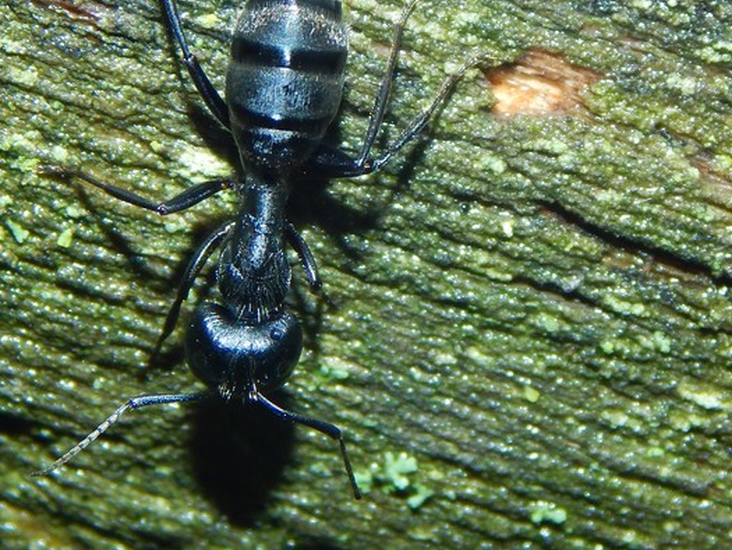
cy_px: 187
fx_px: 3194
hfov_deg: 13.1
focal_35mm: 151
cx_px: 282
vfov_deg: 9.8
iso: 200
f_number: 8.8
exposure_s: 1/30
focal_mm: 16.6
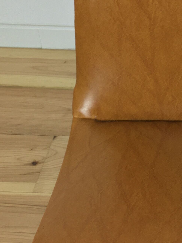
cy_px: 126
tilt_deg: -43.0
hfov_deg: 15.6
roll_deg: -0.6
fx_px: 638
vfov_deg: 21.5
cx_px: 227
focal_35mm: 91
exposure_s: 1/33
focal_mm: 4.15
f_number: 2.2
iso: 50
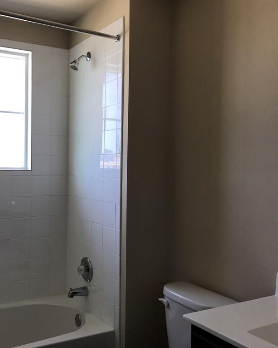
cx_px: 83
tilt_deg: +0.1
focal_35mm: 37
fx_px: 380
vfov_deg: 49.1
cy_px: 172
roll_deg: -0.9
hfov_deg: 39.4
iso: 25
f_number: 1.8
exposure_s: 1/60
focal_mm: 3.99
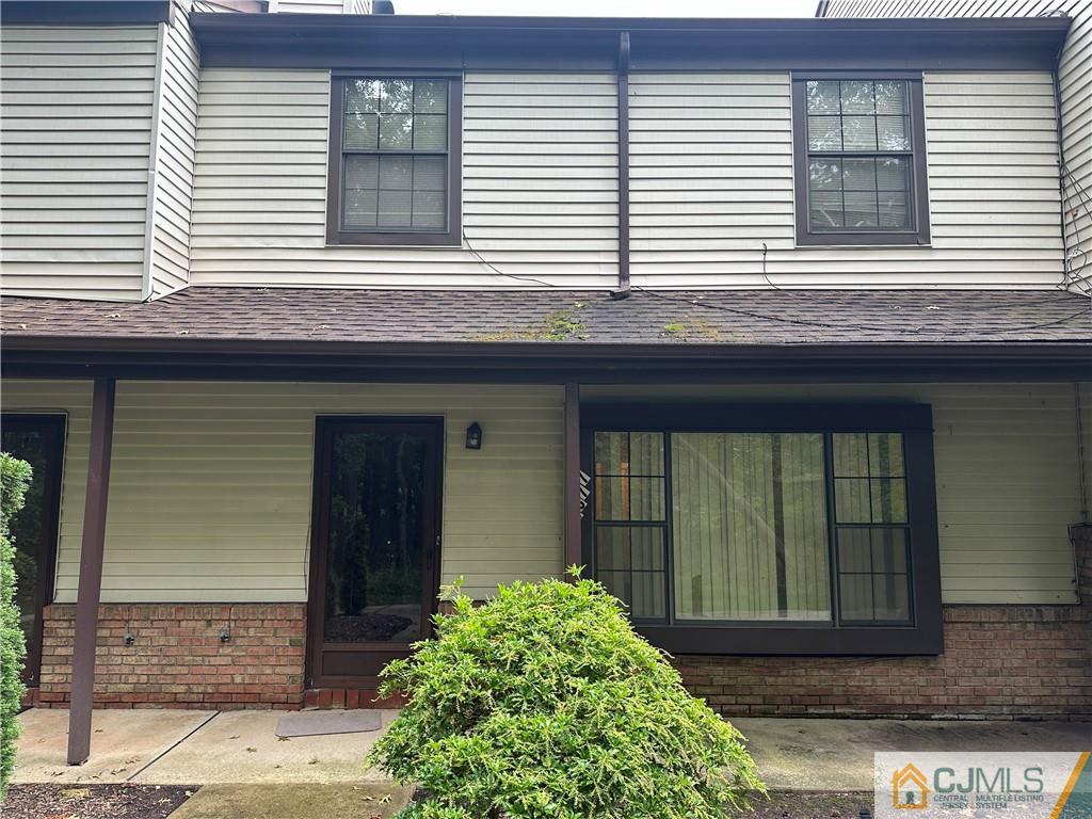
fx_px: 757
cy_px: 410
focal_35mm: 24
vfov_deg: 56.8
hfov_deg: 71.6
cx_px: 546
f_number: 1.78
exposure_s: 1/121
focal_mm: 6.86
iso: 80
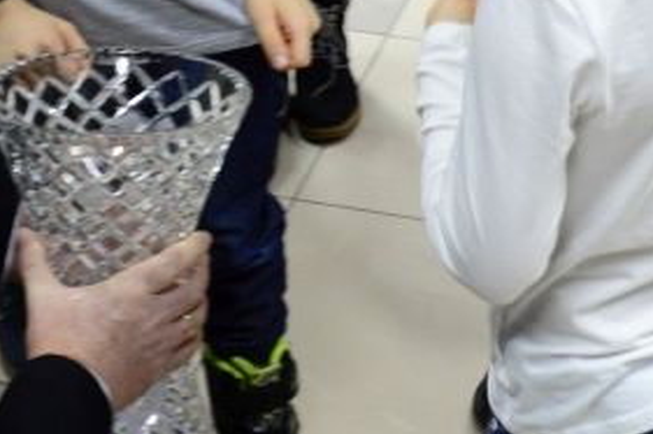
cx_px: 263
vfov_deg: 14.1
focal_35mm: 96
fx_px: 1740
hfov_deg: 21.2
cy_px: 55
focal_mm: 18
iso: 800
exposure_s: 1/30
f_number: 5.6
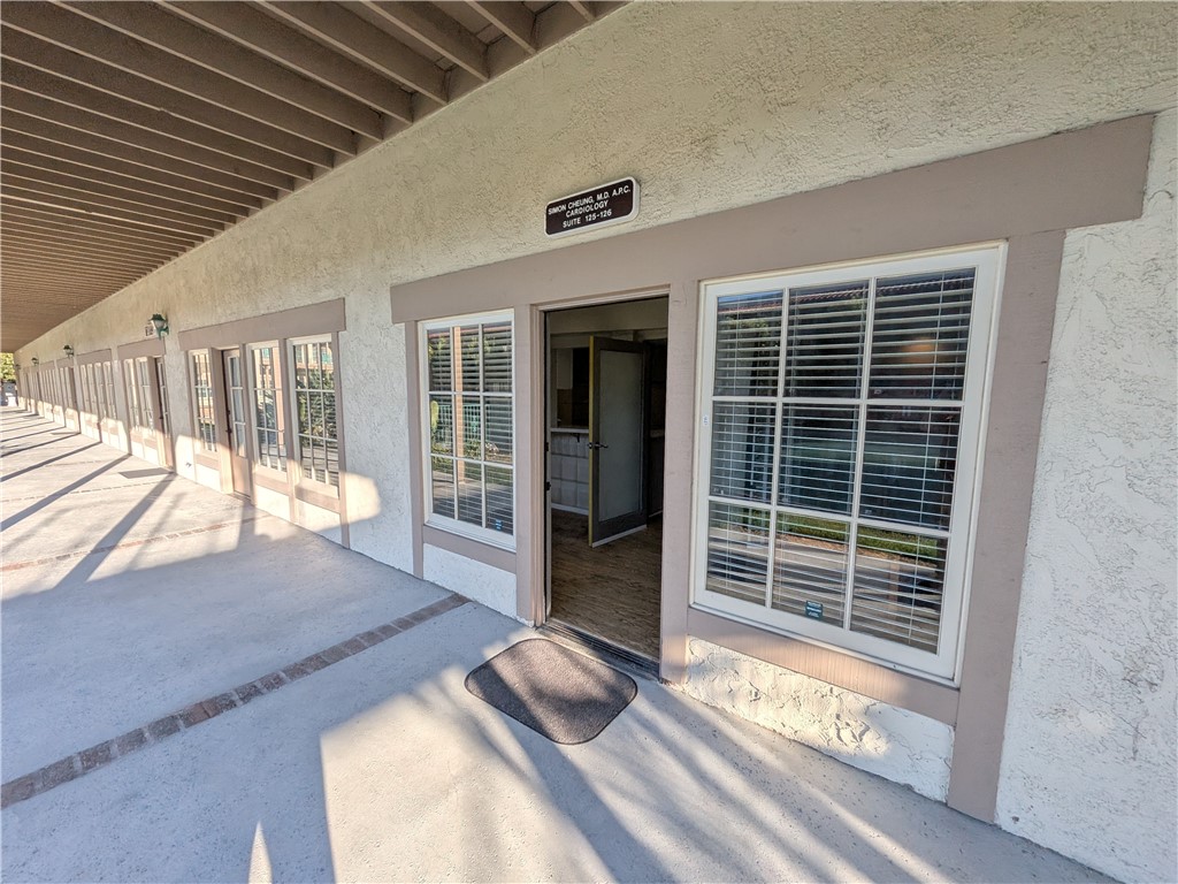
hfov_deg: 106.2
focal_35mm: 13
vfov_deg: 89.9
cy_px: 442
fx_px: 442
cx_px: 589
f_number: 2.2
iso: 30
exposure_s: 1/461
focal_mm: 1.54
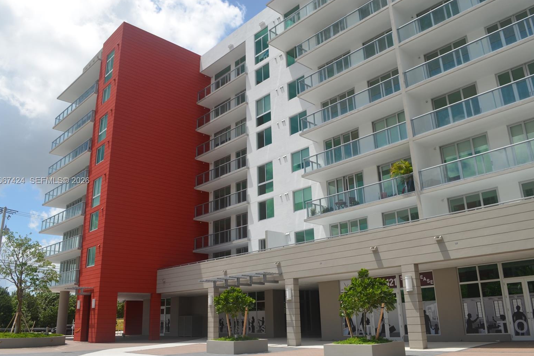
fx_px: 415
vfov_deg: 46.4
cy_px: 181
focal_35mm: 28
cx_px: 259
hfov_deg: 65.5
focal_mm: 18
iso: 180
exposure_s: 1/250
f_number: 8
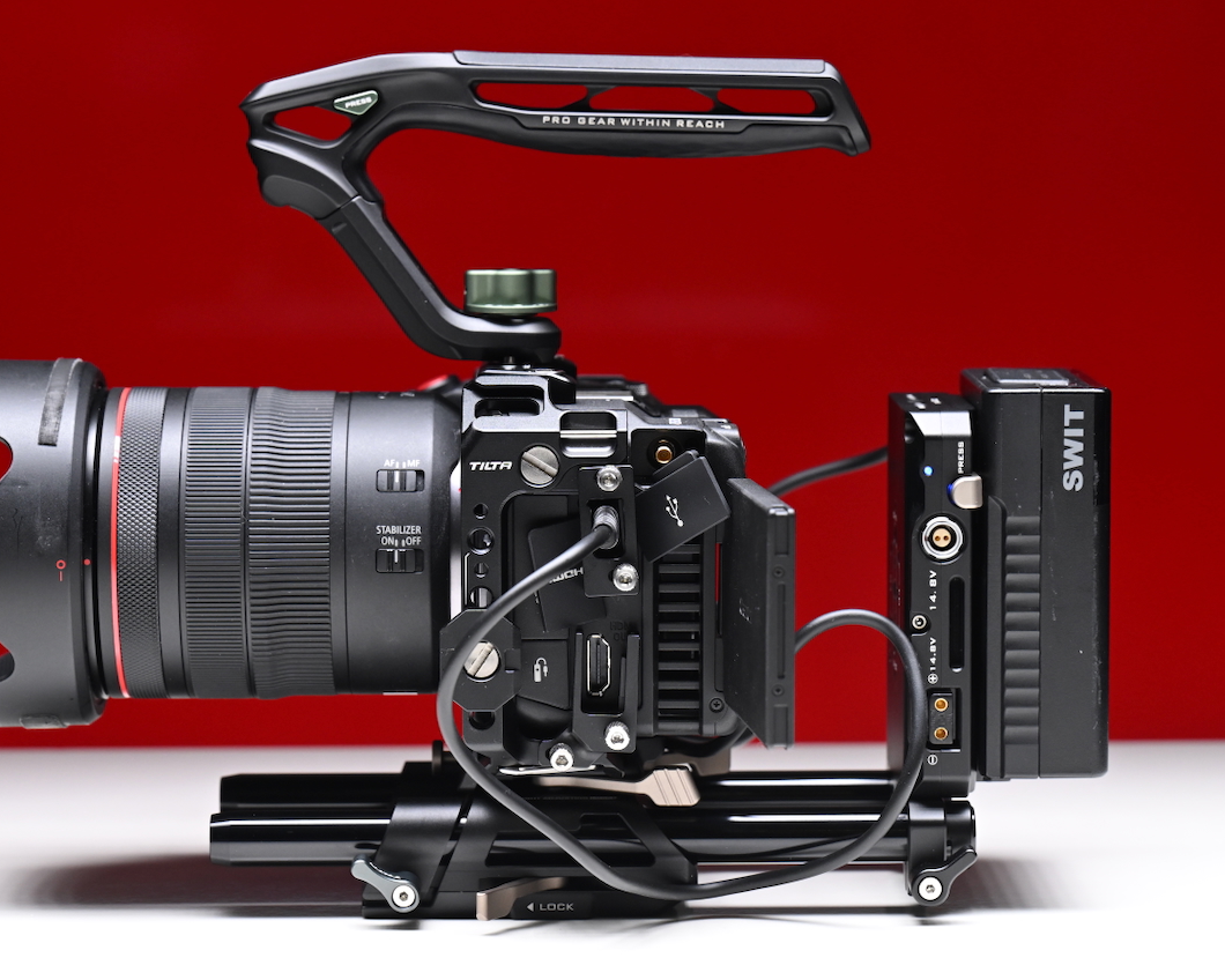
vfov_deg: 13.0
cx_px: 500
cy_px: 489
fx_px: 4314
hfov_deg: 16.1
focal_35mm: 119
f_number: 5.6
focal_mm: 70
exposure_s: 1/60
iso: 800
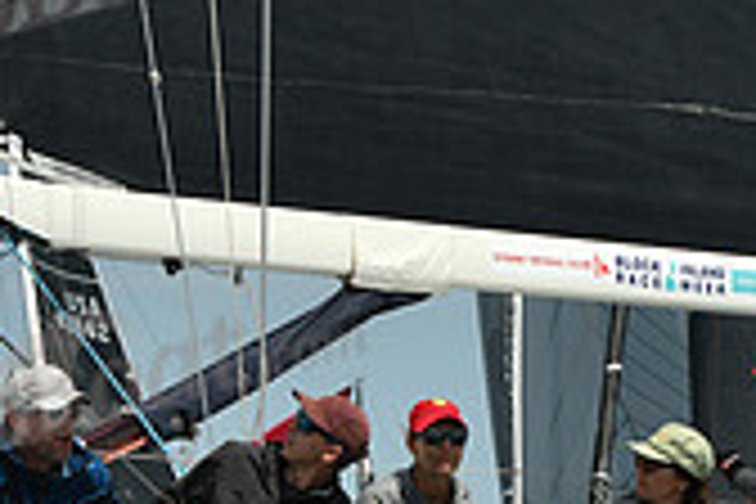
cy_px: 574
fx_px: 6530
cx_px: 603
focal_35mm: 311
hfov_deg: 6.6
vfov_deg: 4.4
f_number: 11
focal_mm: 90
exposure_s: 1/1000
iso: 320
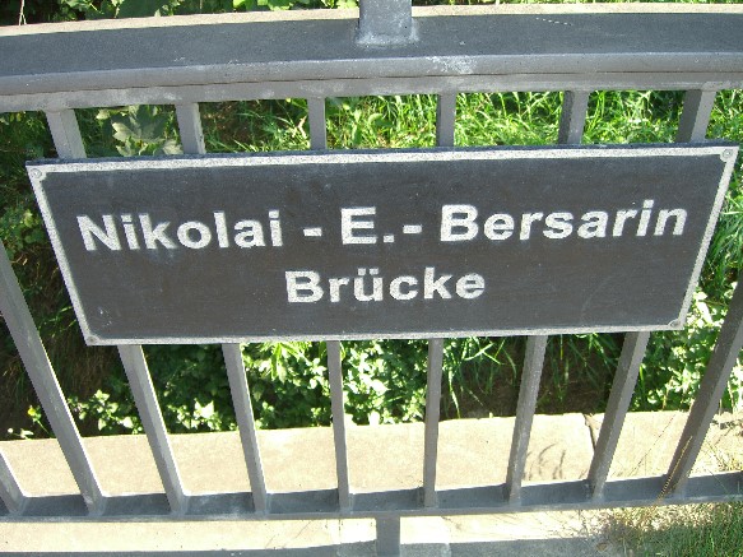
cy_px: 278
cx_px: 372
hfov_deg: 49.0
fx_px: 815
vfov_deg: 37.7
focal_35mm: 38
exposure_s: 1/125
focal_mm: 7.9
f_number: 2.8
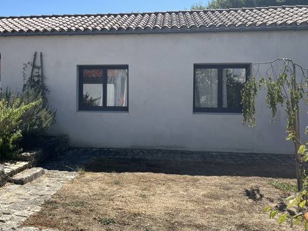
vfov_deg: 35.9
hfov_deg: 46.1
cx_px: 104
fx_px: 356
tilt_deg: +0.2
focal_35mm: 40
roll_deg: -0.1
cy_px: 95
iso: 50
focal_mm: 5.1
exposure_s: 1/3876
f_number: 1.6
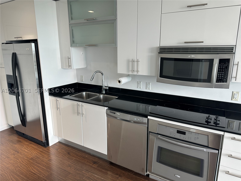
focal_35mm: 24
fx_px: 167
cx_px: 120
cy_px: 90
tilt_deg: -13.1
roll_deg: +0.1
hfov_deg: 71.6
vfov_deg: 56.8
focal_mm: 6.86
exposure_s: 1/60
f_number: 1.78
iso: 125
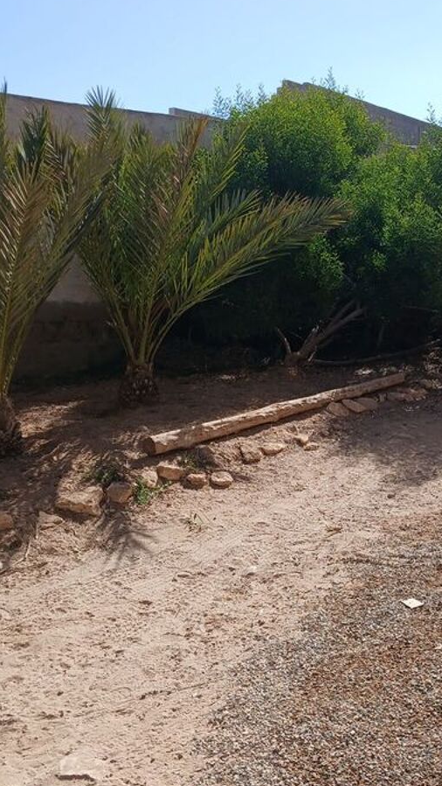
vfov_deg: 48.2
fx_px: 875
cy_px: 444
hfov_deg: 28.3
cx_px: 267
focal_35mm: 42
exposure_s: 1/526
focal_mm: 3.98
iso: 20
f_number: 1.8
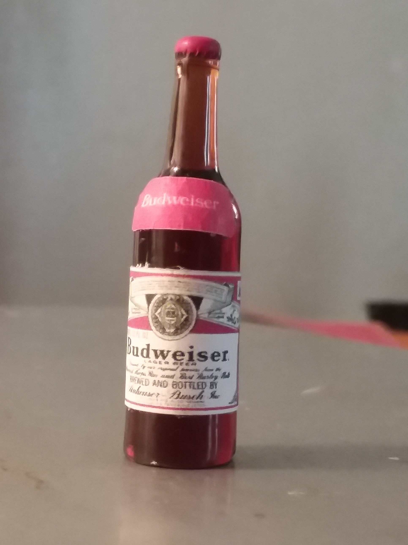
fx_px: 456
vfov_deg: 61.7
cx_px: 204
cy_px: 272
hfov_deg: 48.2
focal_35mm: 29
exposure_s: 1/17
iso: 200
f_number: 1.9
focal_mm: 2.47
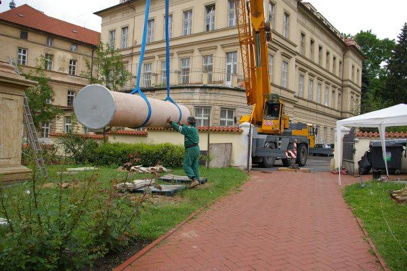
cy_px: 136
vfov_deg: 43.6
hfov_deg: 62.0
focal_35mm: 30
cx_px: 204
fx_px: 339
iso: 200
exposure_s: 1/250
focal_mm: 20
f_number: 8
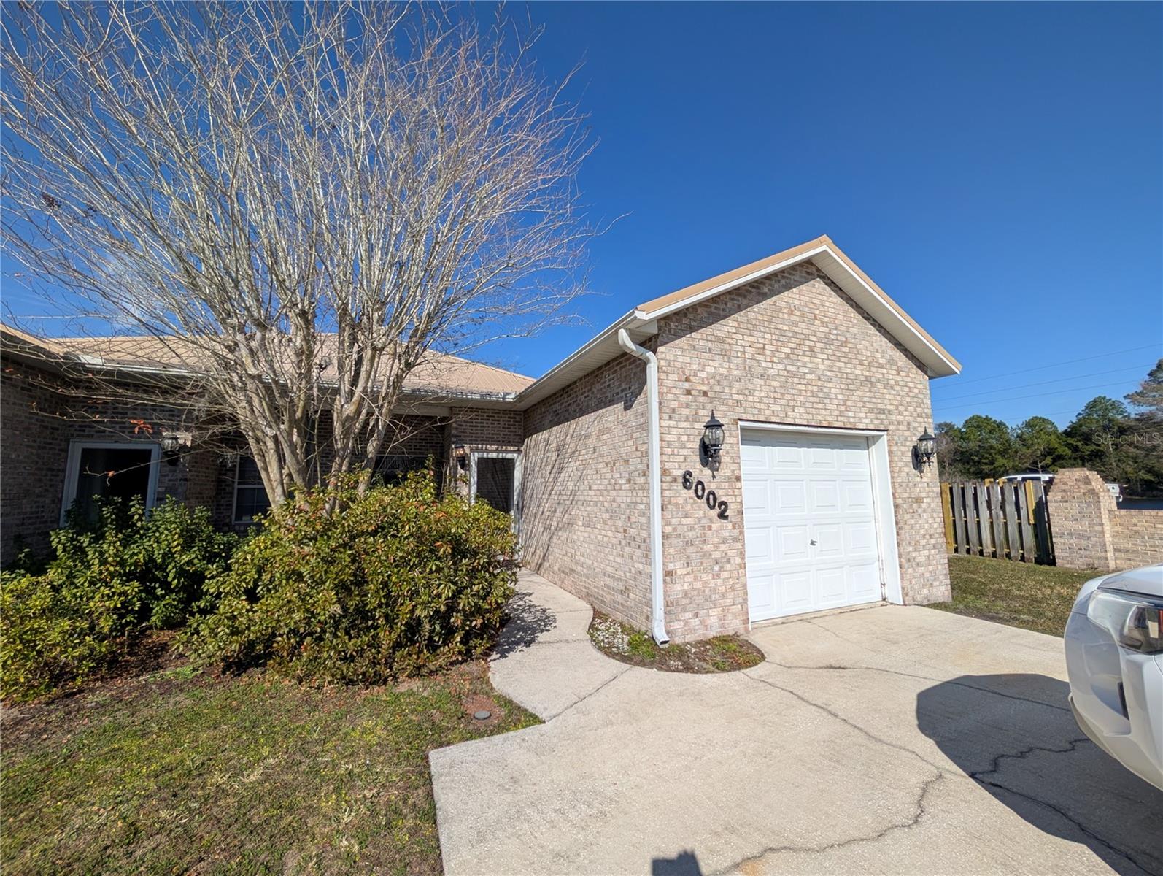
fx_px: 404
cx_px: 582
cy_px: 438
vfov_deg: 94.6
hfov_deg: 110.5
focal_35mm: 12
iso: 54
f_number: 1.7
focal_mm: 2.02
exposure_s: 1/5848
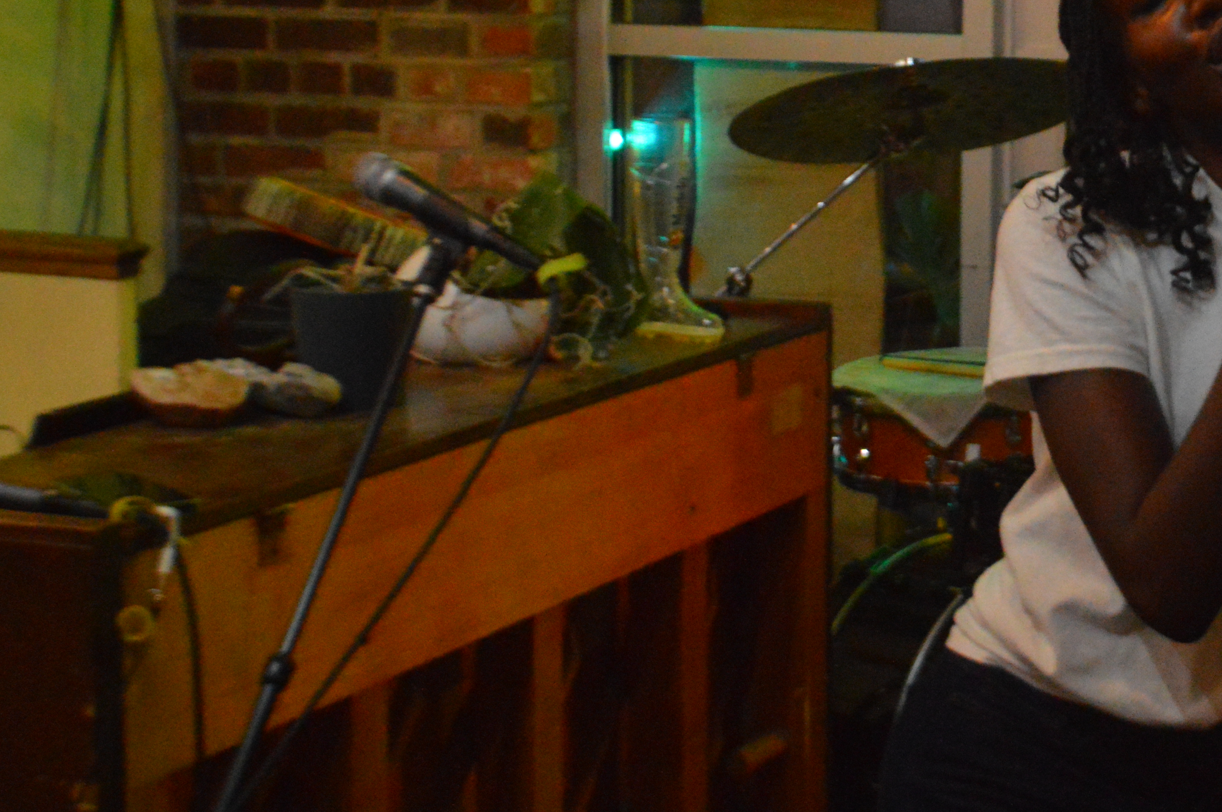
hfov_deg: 21.4
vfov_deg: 14.7
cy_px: 127
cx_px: 1199
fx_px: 3122
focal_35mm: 92
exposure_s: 1/80
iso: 3200
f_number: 4.5
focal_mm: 29
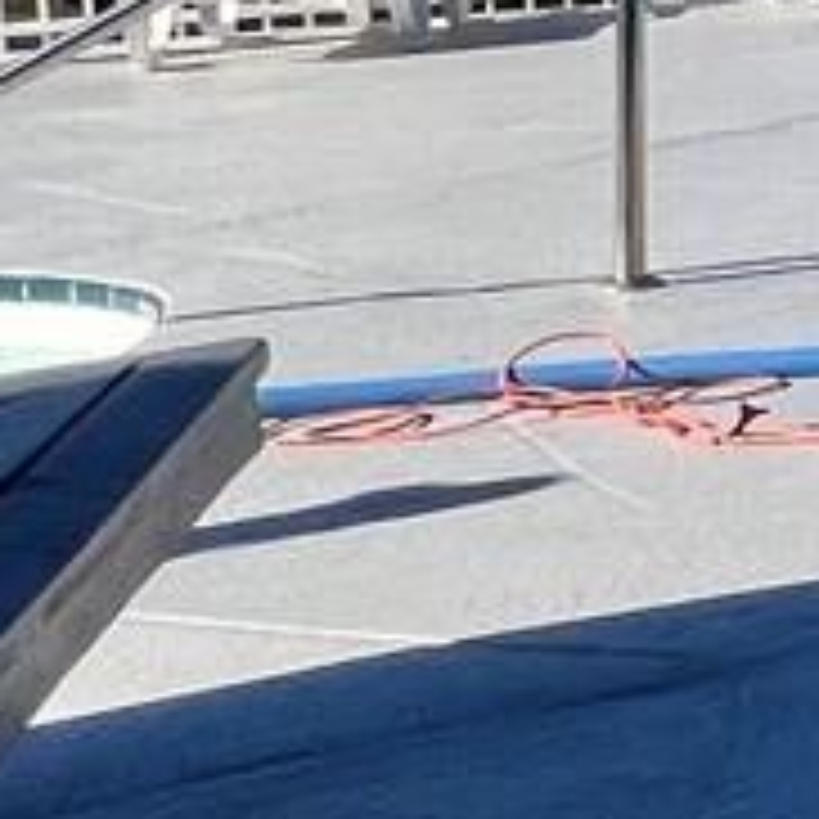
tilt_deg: -5.2
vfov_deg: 16.4
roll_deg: +1.3
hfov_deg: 8.3
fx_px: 2704
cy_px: -194
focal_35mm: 101
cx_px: 3240
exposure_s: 1/2222
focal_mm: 1.57
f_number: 1.8
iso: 32
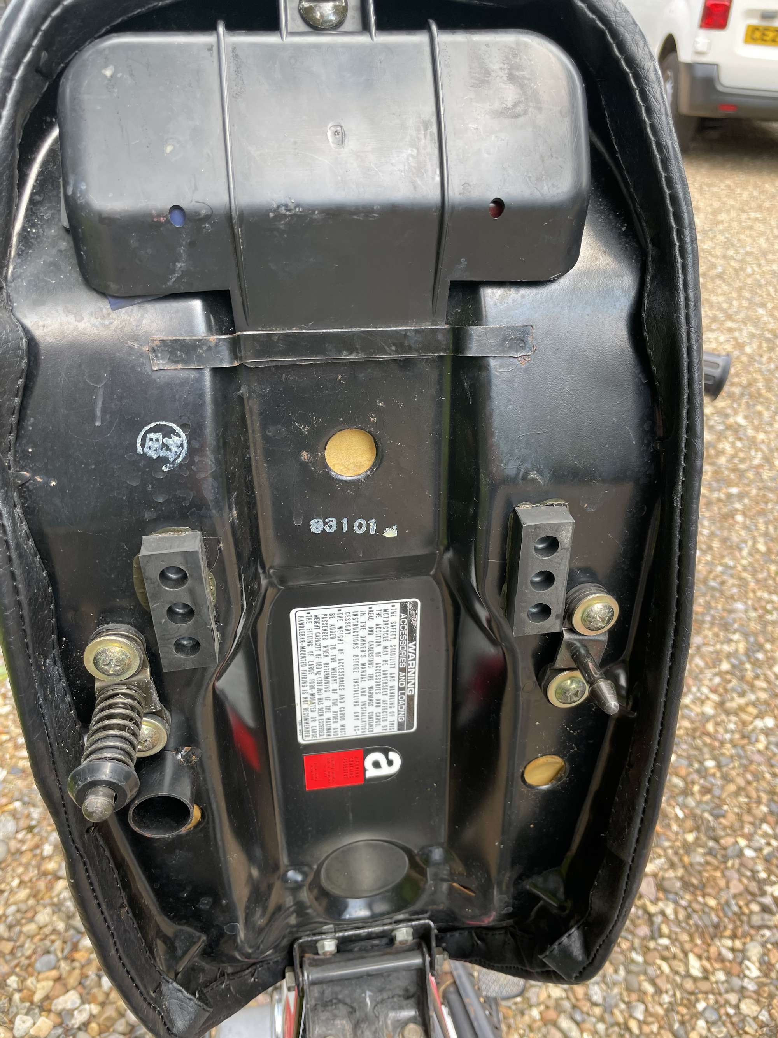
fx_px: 779
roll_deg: -1.6
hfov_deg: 53.1
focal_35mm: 26
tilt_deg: -34.5
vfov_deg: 67.3
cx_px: 389
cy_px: 519
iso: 32
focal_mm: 4.2
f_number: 1.6
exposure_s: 1/122
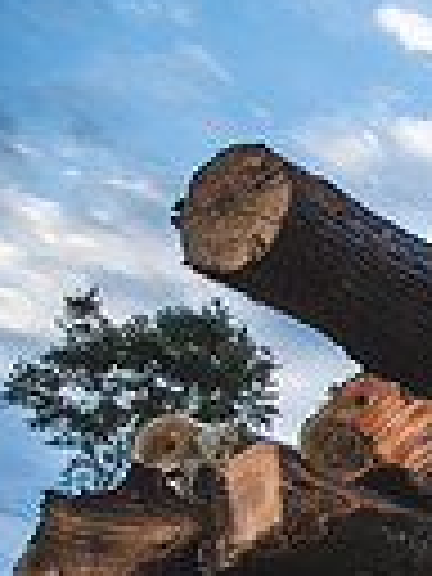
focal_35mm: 61
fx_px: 1015
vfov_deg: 28.2
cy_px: 668
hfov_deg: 11.6
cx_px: 1292
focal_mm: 14
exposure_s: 1/250
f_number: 2.8
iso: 100
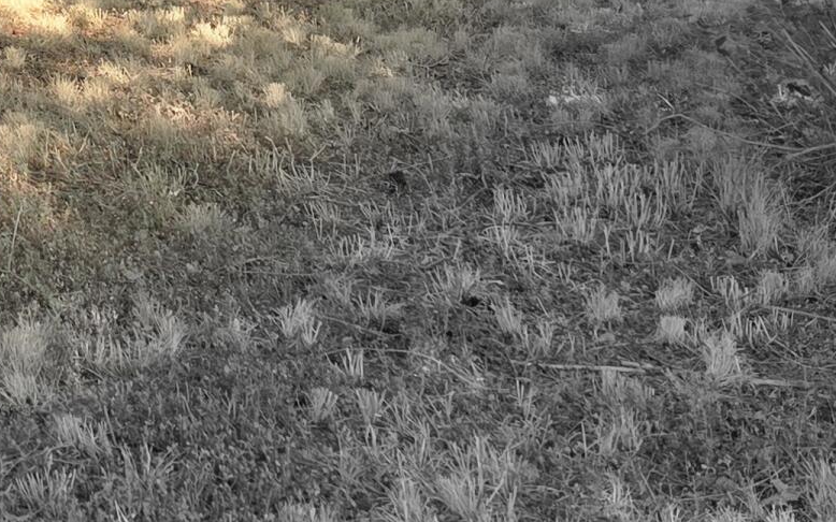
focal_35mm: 94
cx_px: -312
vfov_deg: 12.8
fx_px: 2141
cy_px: -365
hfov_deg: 19.9
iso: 12
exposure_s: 1/243
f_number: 1.7
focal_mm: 6.3
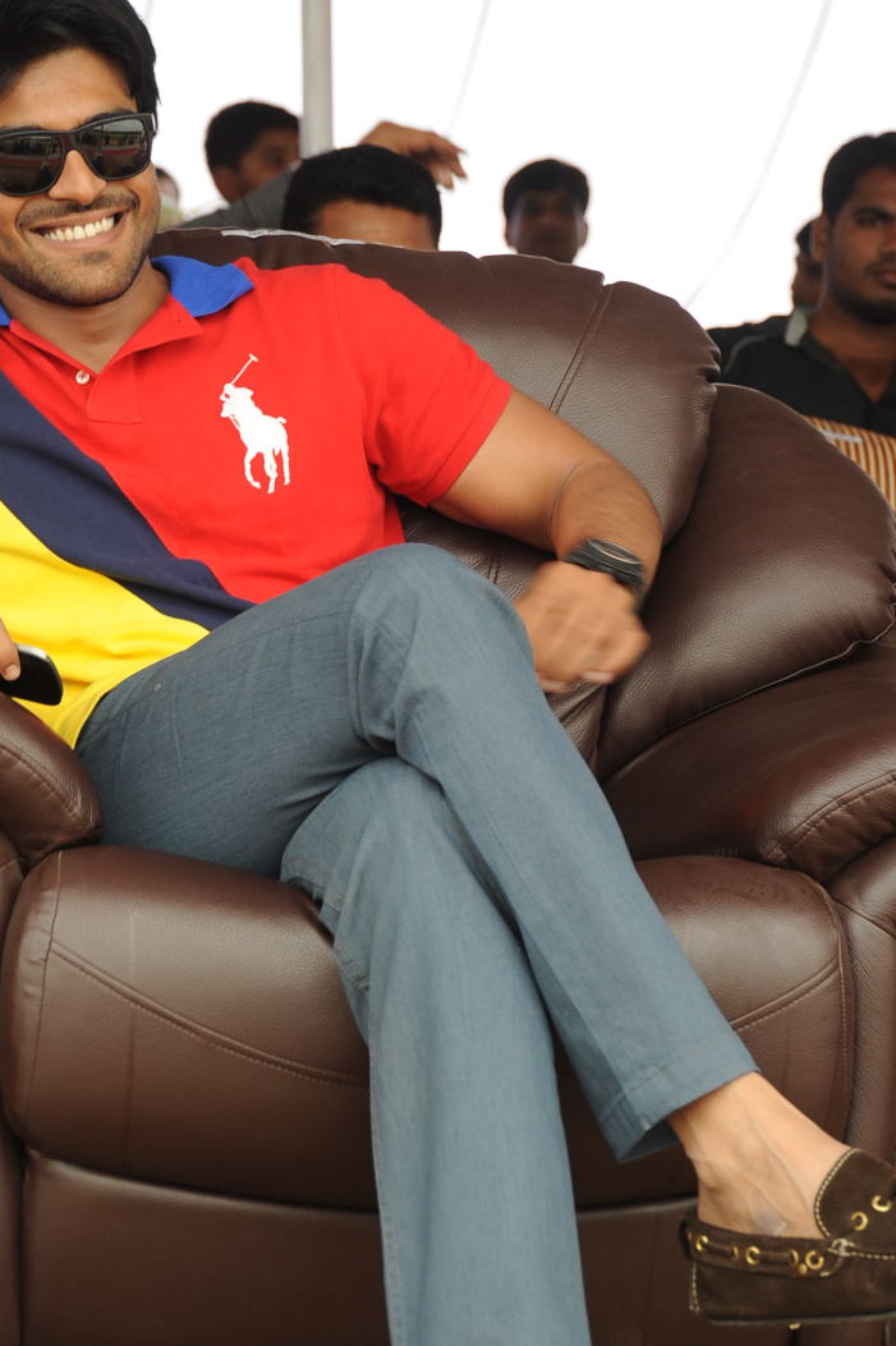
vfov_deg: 13.5
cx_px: 261
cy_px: 669
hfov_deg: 9.0
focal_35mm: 152
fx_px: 5680
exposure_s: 1/125
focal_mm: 100
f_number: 6.3
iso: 400
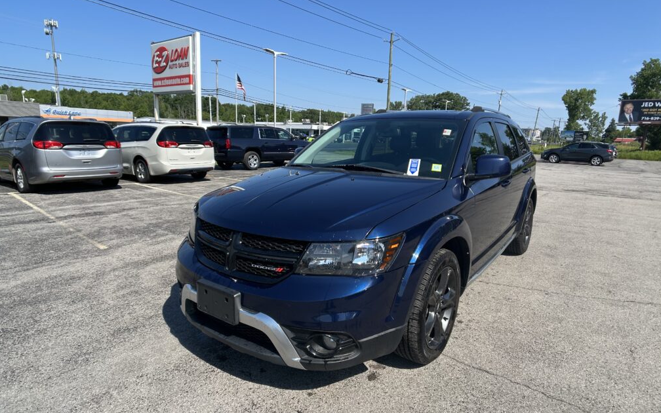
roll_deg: -2.7
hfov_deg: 66.5
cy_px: 206
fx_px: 504
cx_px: 334
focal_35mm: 28
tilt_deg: -9.9
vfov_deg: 44.5
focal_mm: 5.7
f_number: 1.5
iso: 50
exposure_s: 1/3257
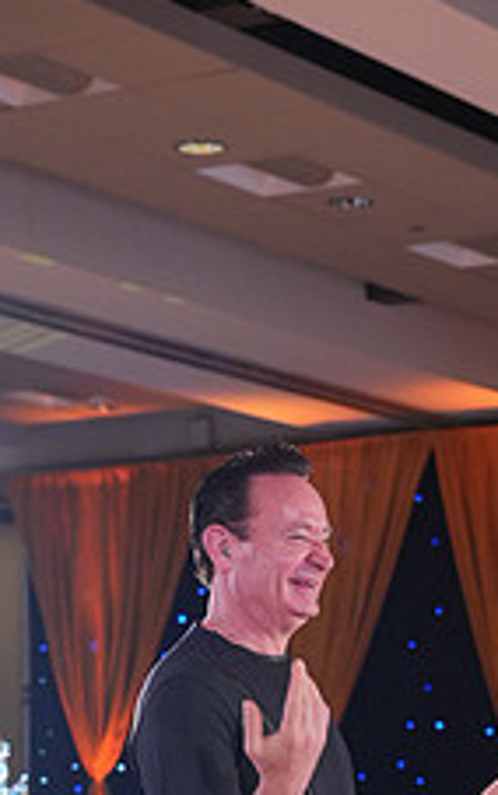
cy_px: 1009
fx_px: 2821
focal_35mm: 130
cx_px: 493
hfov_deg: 10.0
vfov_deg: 15.4
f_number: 4
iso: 1600
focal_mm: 50
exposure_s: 1/400
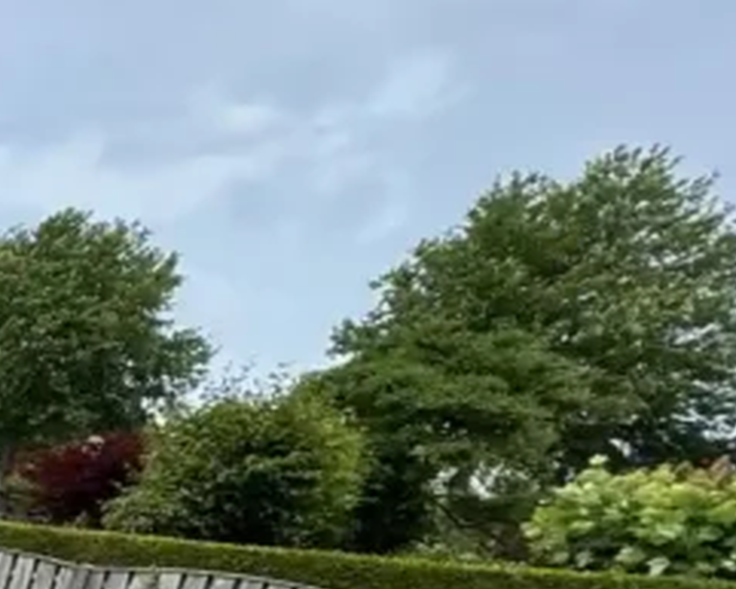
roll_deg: -5.3
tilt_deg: -16.3
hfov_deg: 18.3
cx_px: -791
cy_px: 800
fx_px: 1264
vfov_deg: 22.9
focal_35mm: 58
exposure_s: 1/1006
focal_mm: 2.22
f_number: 2.2
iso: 50
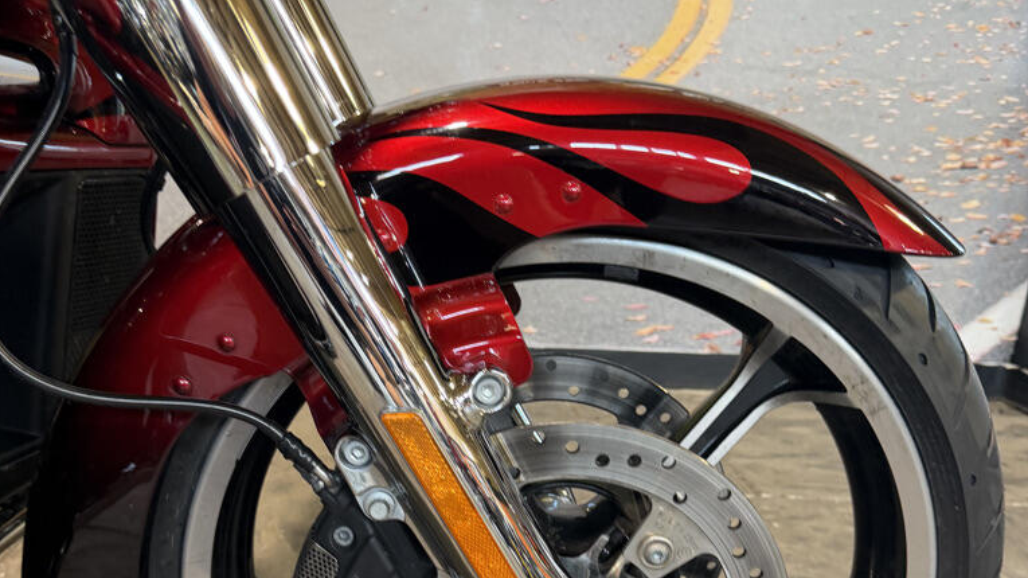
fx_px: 954
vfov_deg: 32.5
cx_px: 513
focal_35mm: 35
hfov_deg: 56.6
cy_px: 483
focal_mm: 6.76
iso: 160
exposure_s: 1/60
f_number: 1.78
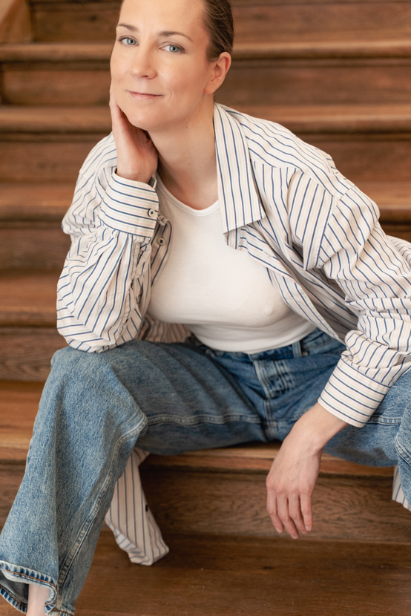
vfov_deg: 30.1
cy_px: 288
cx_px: 226
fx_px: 1146
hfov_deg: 20.3
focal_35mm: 67
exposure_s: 1/200
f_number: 2.8
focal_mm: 58
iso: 800
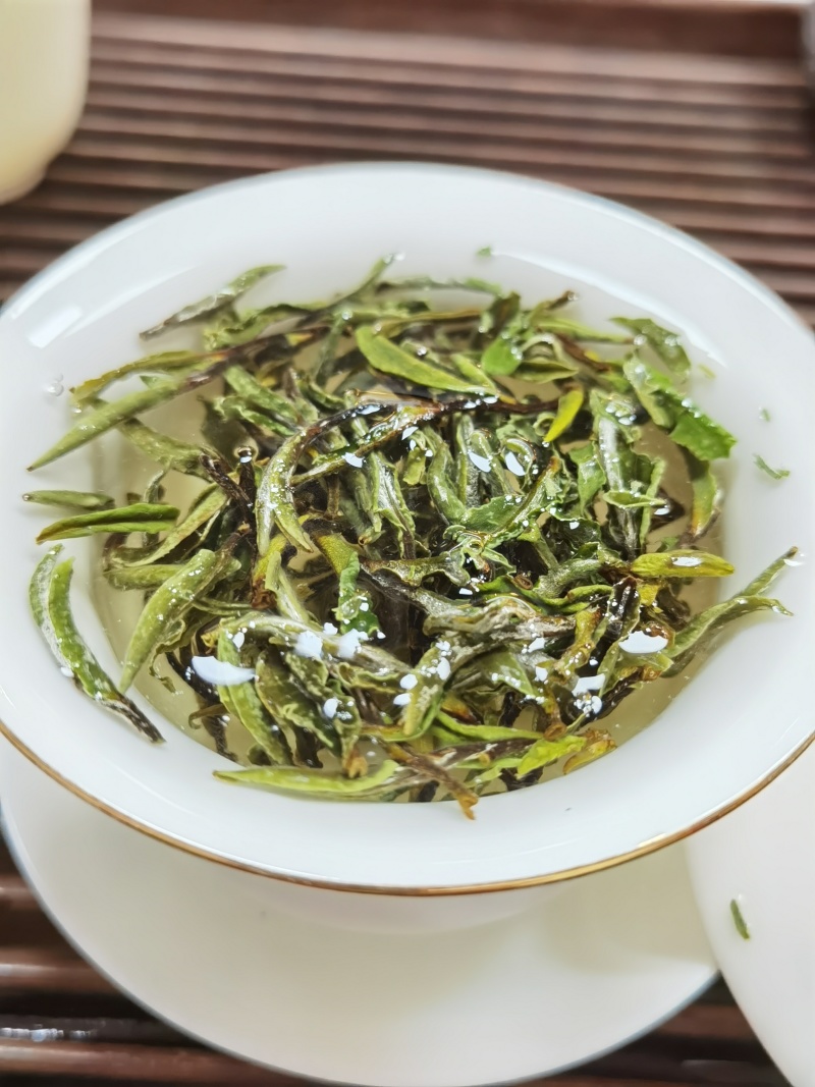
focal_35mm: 40
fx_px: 1256
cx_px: 408
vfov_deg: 46.8
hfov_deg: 36.0
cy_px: 544
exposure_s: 1/100
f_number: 1.9
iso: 250
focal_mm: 6.71
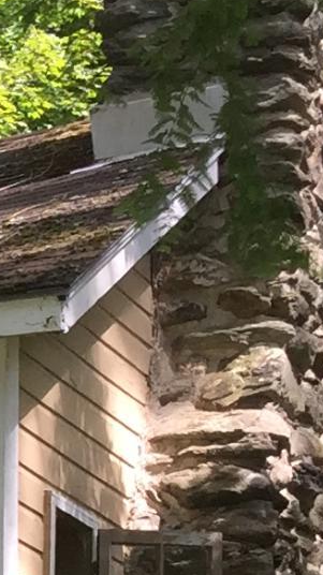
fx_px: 2698
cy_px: 831
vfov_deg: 11.7
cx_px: -854
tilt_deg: +7.4
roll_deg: -2.4
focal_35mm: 177
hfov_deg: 6.0
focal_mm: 4.15
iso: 32
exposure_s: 1/286
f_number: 2.2
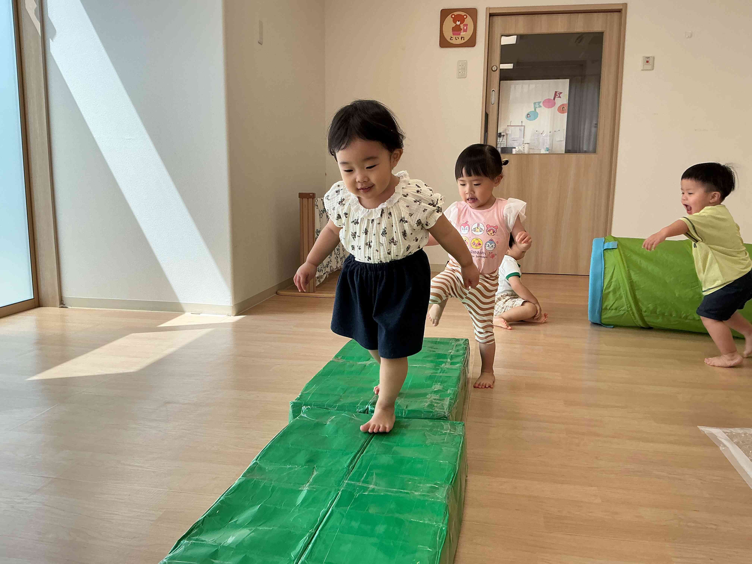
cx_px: 376
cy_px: 282
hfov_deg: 61.7
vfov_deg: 48.2
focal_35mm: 29
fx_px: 630
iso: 25
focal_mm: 3
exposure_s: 1/370
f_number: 1.8
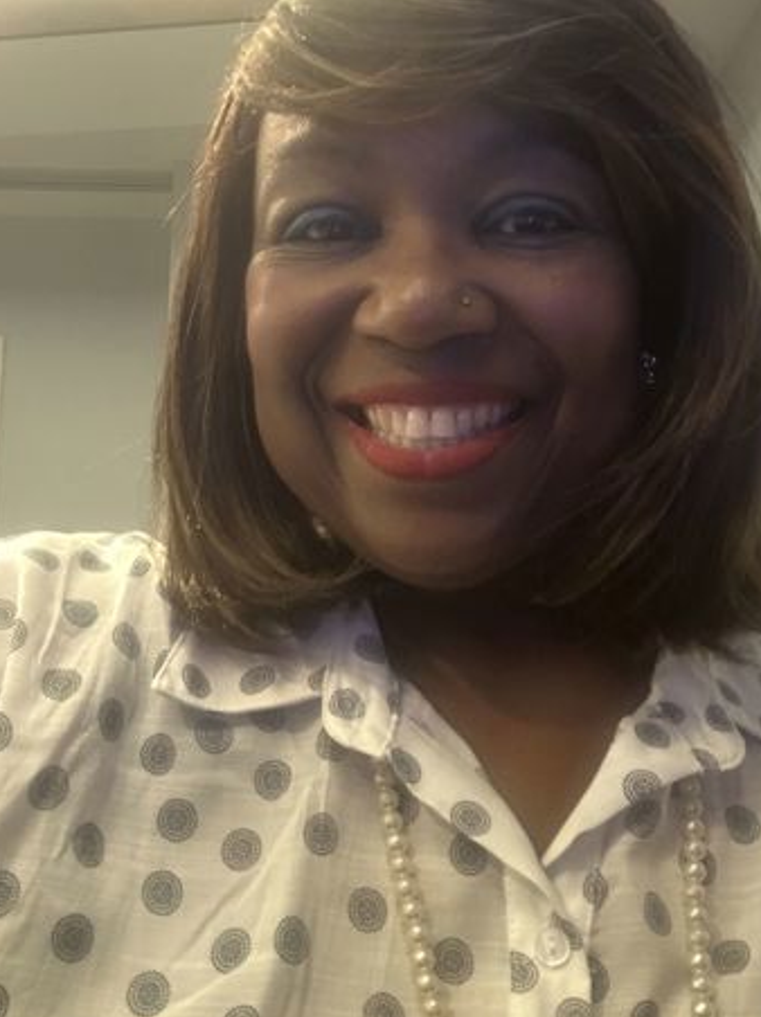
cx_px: 448
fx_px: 1145
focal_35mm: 39
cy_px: 442
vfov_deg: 47.8
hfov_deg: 36.6
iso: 640
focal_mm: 2.69
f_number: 1.9
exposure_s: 1/15
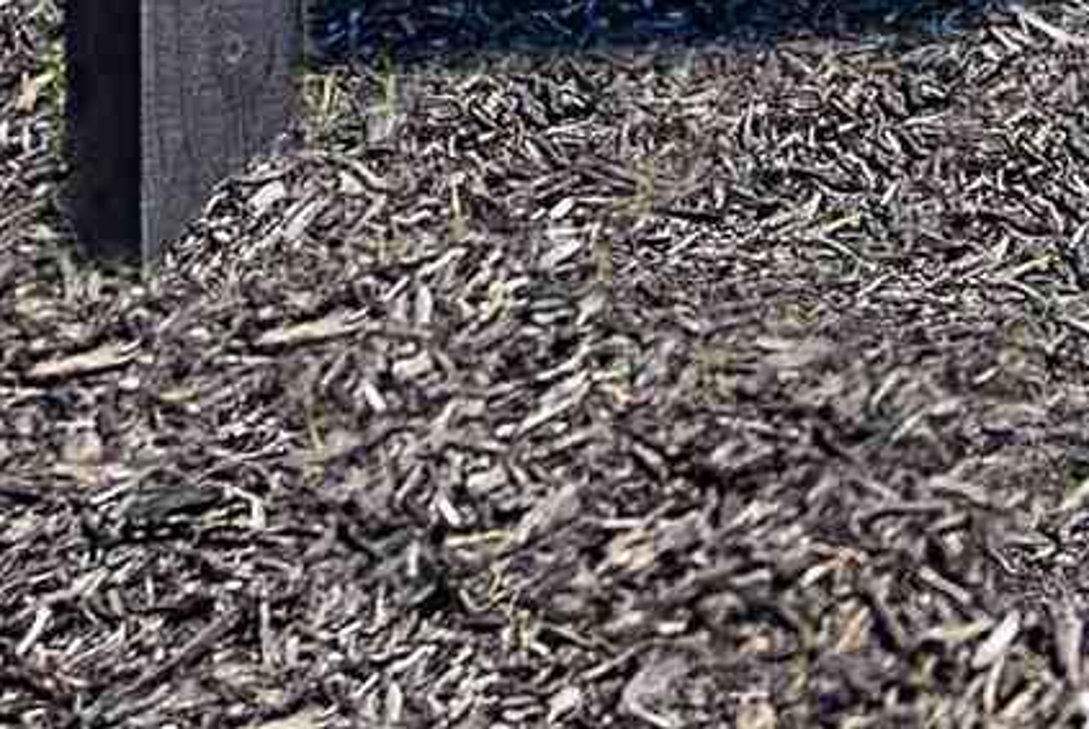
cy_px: -1364
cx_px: 1231
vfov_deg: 5.8
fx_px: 6813
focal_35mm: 225
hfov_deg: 9.0
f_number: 2.8
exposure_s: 1/2500
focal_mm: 31
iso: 200
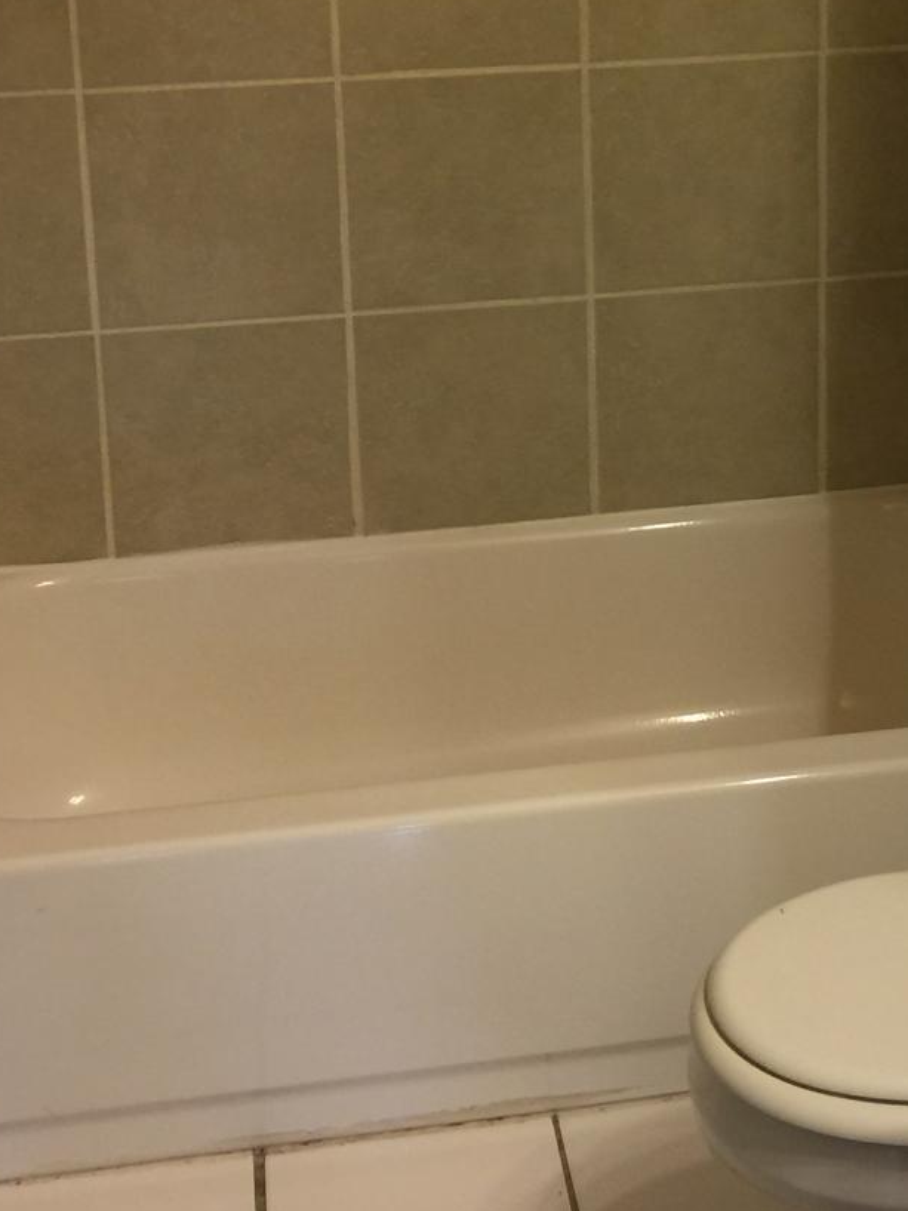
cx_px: 735
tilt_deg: -14.7
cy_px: 185
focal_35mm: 71
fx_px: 2483
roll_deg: +0.3
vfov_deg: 26.7
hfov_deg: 20.5
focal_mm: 4.15
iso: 64
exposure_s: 1/15
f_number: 2.2
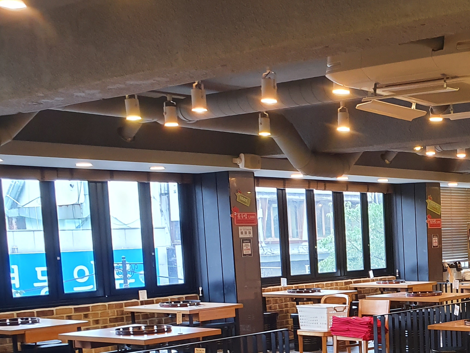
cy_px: 343
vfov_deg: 23.2
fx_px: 828
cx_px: 446
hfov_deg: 30.0
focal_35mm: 61
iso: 250
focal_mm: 4.32
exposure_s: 1/40
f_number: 2.4
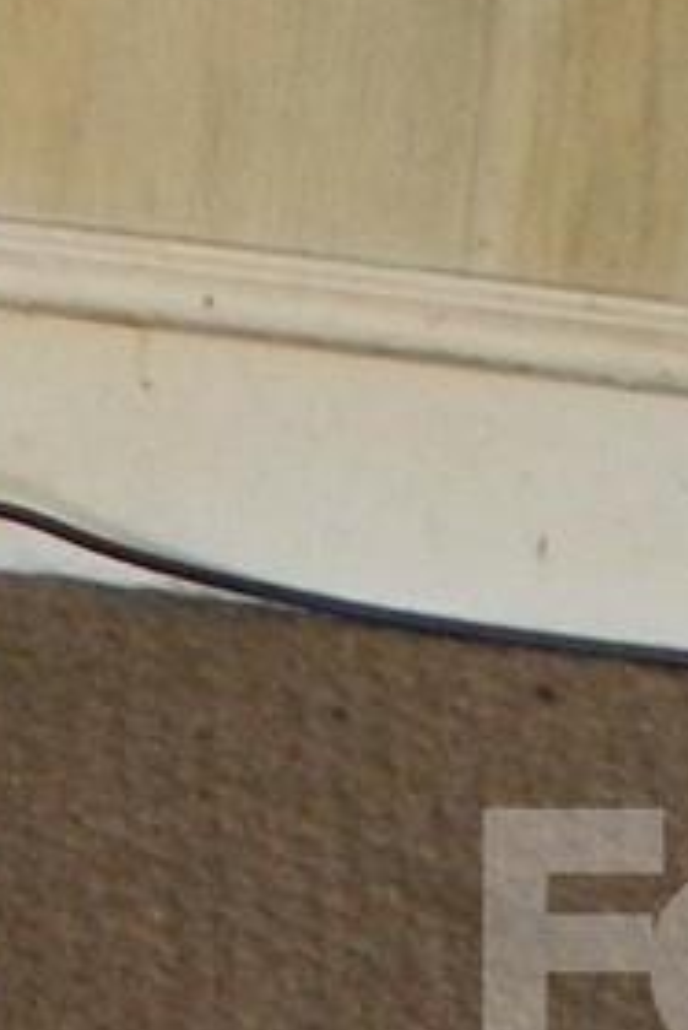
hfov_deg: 5.2
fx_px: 6756
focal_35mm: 236
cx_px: -2112
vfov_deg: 8.1
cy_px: -1295
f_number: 3.2
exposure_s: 1/40
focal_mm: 5.6
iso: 200
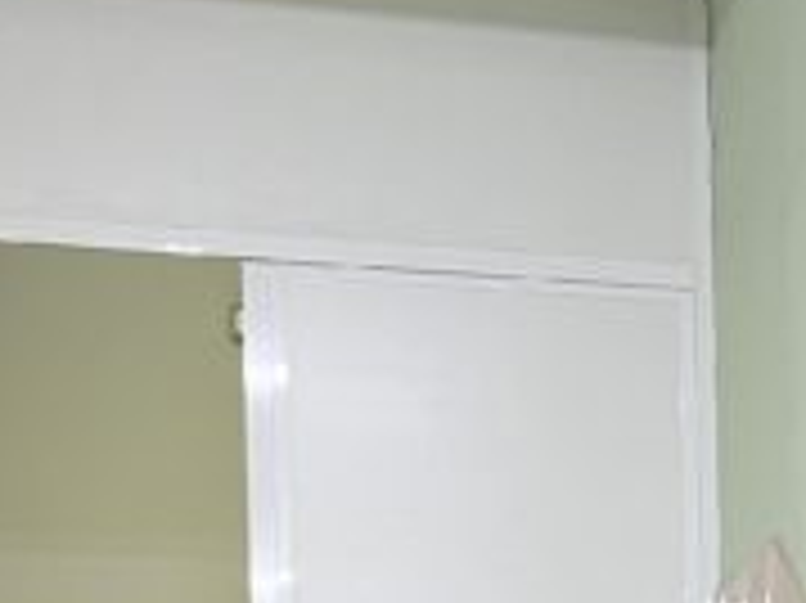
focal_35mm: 109
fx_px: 2536
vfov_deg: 12.3
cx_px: 991
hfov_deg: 17.2
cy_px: 1127
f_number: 1.5
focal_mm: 5.7
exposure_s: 1/50
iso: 125
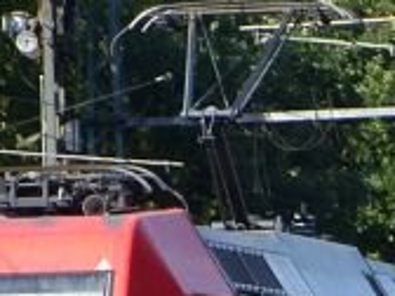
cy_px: 399
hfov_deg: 2.3
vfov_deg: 1.7
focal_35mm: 862
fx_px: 9836
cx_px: 38
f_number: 3.5
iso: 100
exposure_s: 1/500
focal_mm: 21.8
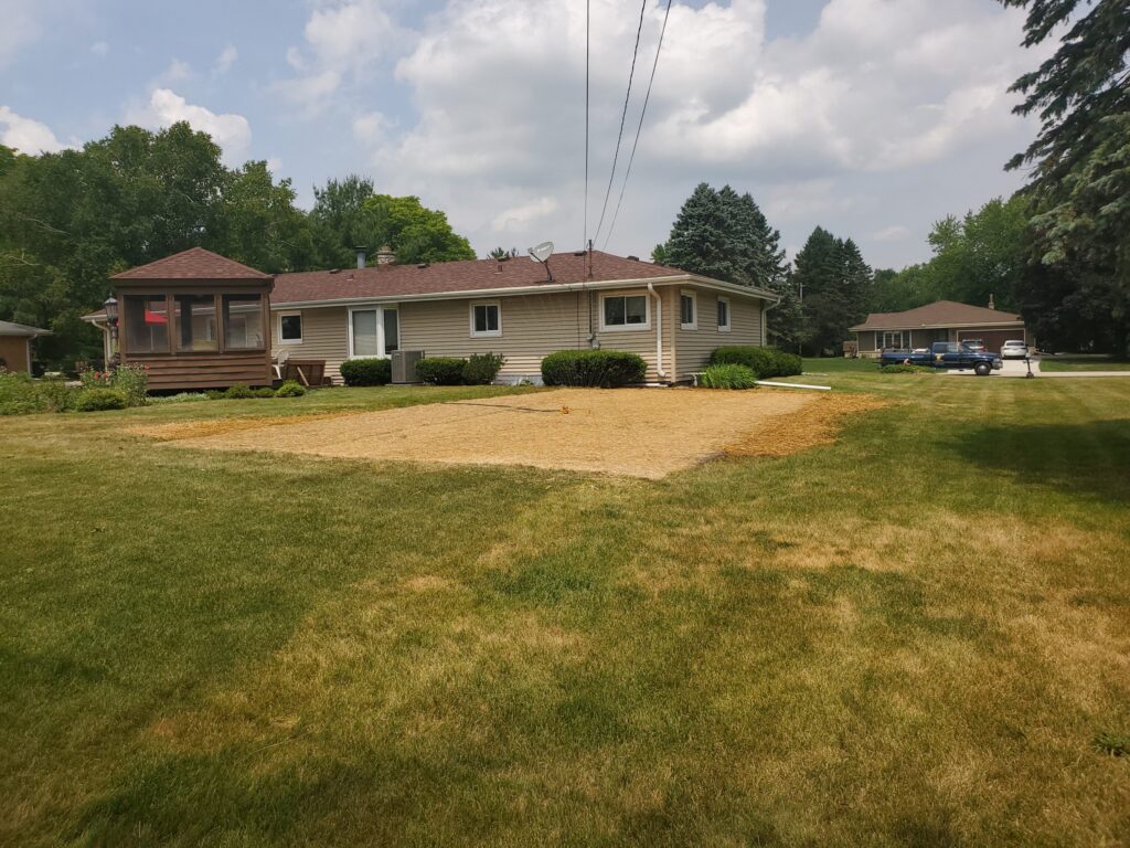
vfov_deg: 53.1
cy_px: 424
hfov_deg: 67.3
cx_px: 565
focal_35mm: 26
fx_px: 849
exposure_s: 1/1989
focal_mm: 4.3
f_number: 2.4
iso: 50
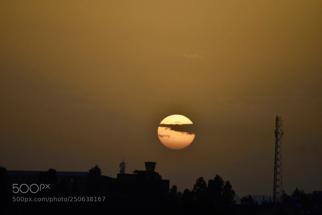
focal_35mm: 450
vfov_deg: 3.1
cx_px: 161
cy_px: 108
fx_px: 4025
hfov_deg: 4.6
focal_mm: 300
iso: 800
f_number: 5.6
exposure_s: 1/2000
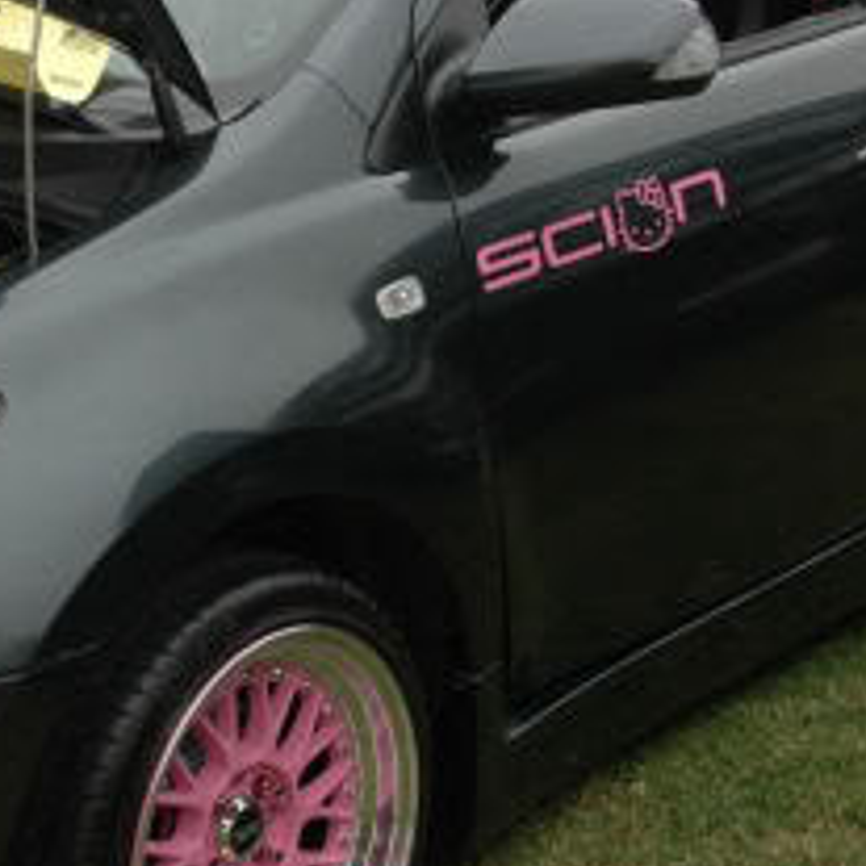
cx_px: 146
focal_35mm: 80
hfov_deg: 21.3
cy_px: 293
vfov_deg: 21.6
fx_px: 2264
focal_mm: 18
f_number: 3.5
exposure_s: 1/640
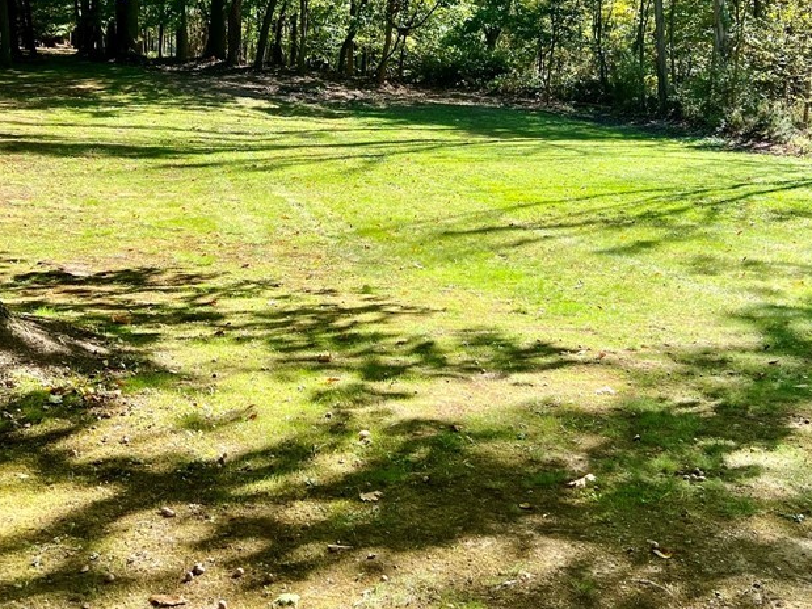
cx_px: 411
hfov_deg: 43.9
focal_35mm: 43
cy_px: 194
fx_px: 1008
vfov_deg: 33.2
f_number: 1.5
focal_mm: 5.7
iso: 50
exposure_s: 1/1058
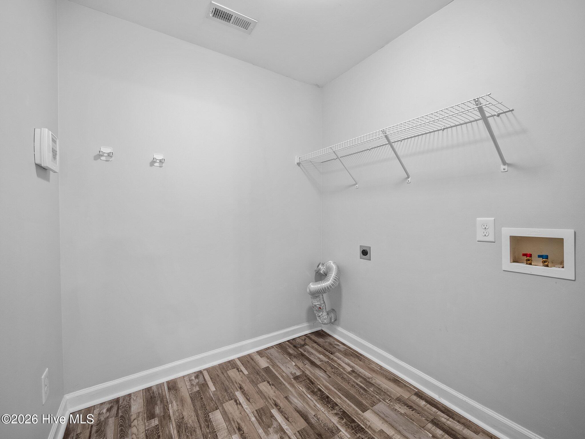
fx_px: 237
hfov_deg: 102.1
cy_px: 220
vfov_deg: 85.7
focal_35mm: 14
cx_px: 292
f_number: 4
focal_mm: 7
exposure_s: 1/3
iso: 400
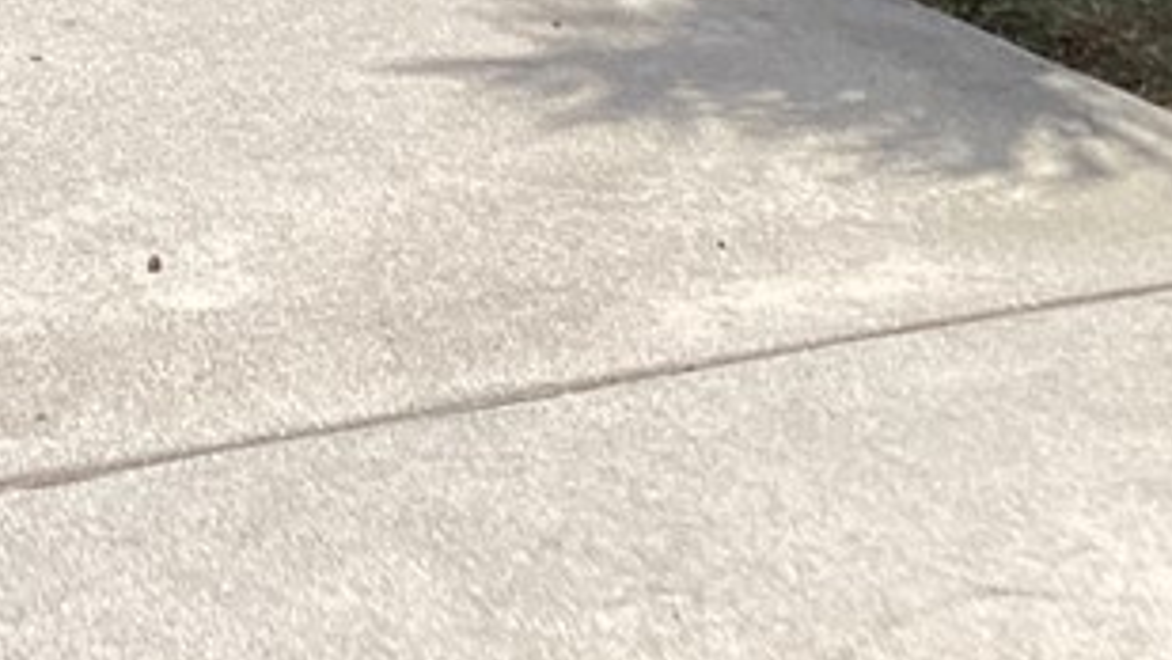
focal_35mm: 112
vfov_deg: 9.9
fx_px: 3481
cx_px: -152
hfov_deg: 18.3
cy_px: -759
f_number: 2.4
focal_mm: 3.3
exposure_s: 1/1988
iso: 25
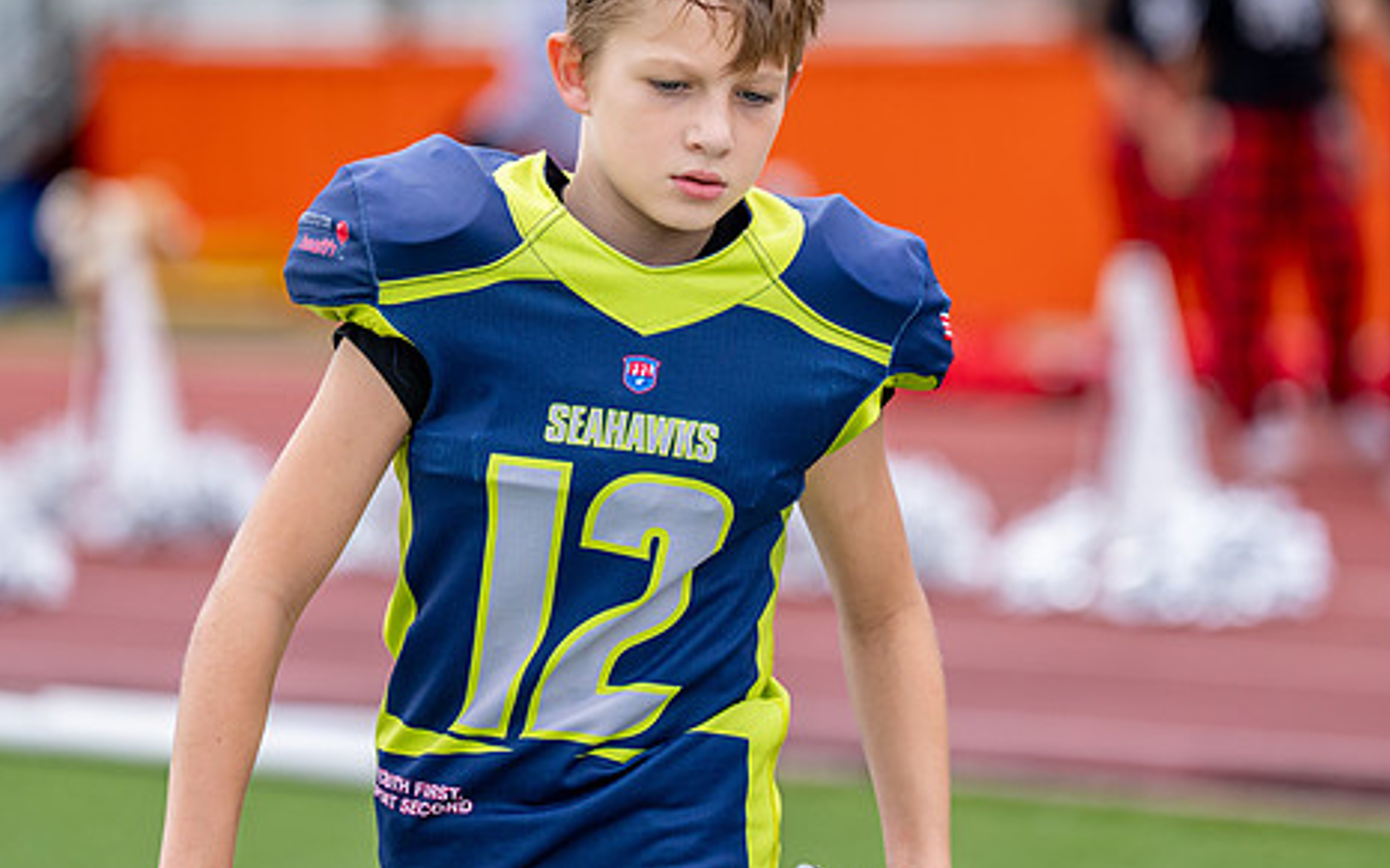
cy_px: 255
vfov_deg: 5.3
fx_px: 9430
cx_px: 714
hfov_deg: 8.4
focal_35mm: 249
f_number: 2.8
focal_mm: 163
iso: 320
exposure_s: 1/2500
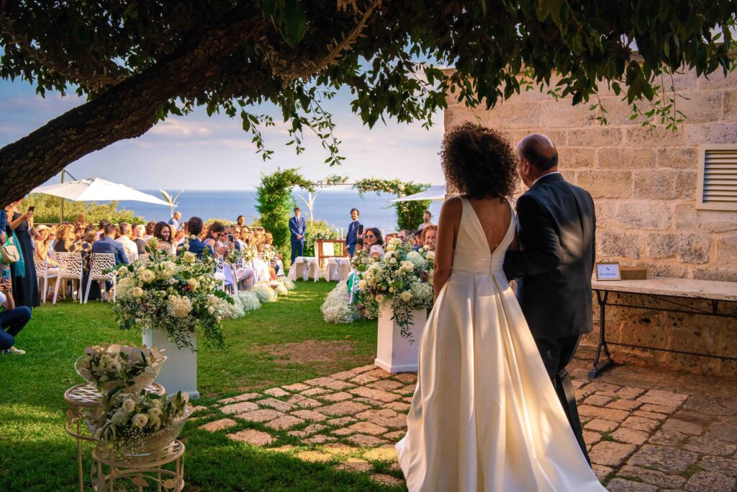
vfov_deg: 37.9
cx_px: 368
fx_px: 717
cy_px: 246
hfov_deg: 54.4
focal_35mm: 35
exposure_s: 1/250
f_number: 8
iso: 400
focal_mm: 35
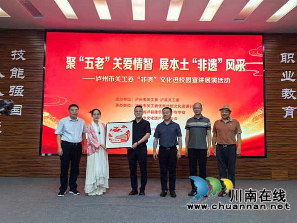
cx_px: 148
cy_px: 112
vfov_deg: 51.4
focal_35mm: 27
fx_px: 232
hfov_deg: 65.3
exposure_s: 1/50
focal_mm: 5.52
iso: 80
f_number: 1.9
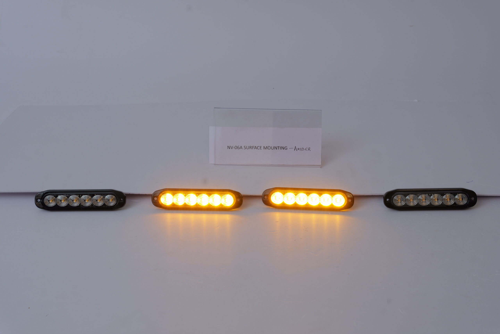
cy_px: 167
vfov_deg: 23.4
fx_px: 806
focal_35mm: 58
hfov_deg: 34.5
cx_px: 250
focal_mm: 58
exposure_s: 1/160
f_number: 13
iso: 500
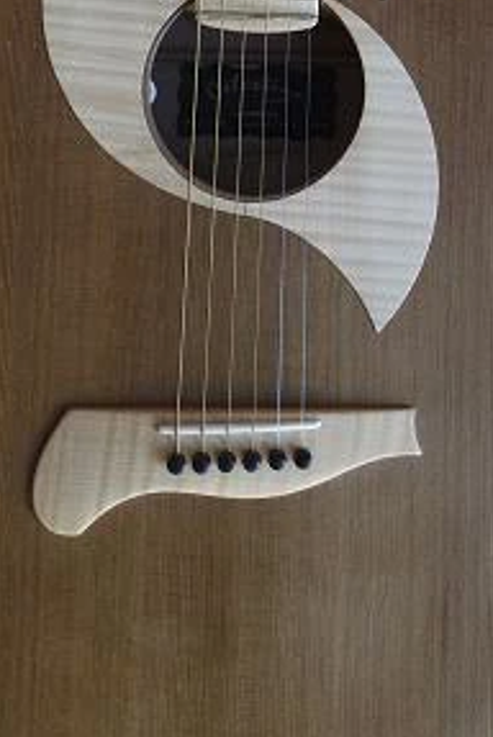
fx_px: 1147
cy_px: 121
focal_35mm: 56
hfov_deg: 24.1
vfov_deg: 34.2
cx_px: 342
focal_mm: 9
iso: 200
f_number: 3.5
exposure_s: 1/60
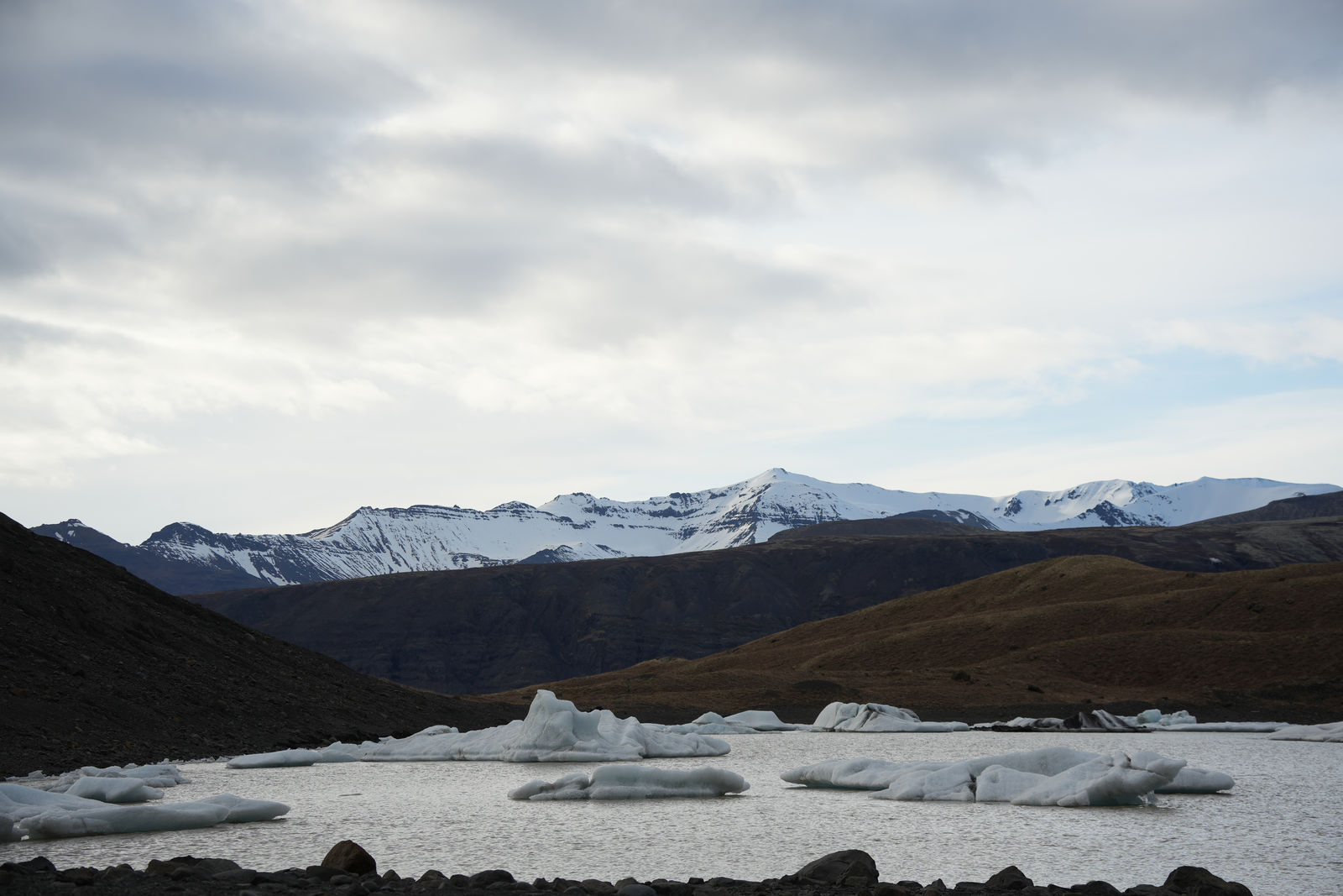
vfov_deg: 17.1
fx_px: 2984
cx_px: 672
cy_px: 448
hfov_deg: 25.4
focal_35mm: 80
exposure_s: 1/250
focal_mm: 80
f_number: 6.3
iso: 100
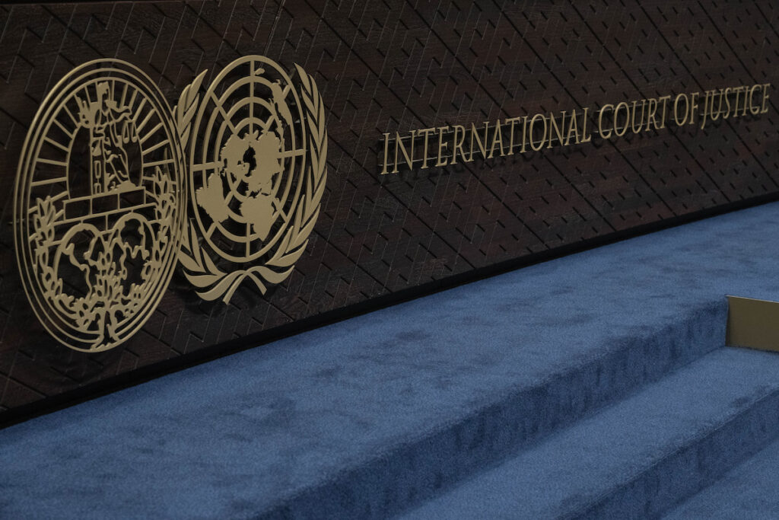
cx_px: 390
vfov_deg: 16.1
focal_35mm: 85
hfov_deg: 23.9
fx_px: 1839
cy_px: 260
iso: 3200
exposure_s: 1/60
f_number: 5.6
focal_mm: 85
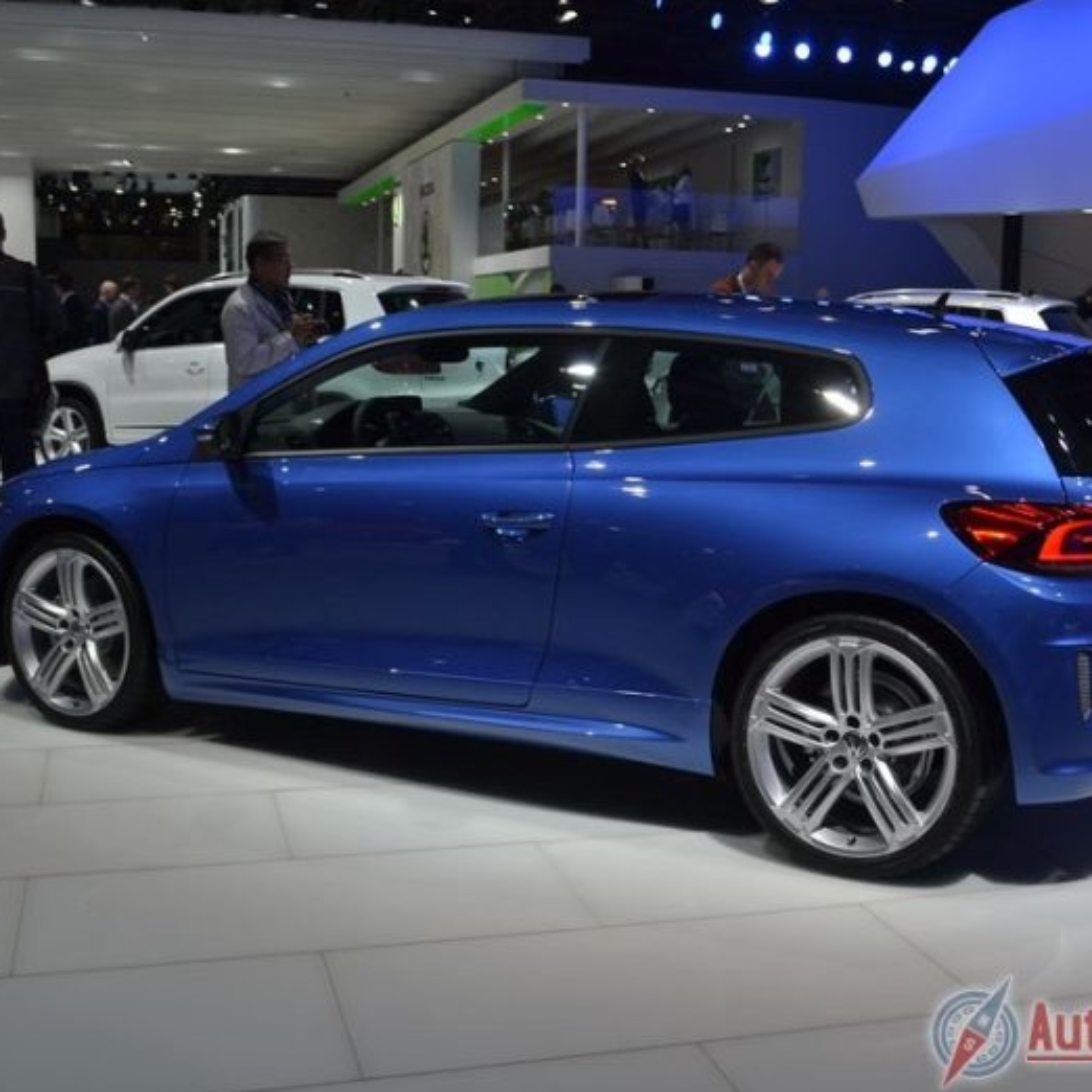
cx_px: 625
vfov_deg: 39.2
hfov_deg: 39.1
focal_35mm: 43
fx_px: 1535
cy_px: 553
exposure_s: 1/125
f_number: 5.6
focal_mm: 22
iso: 140
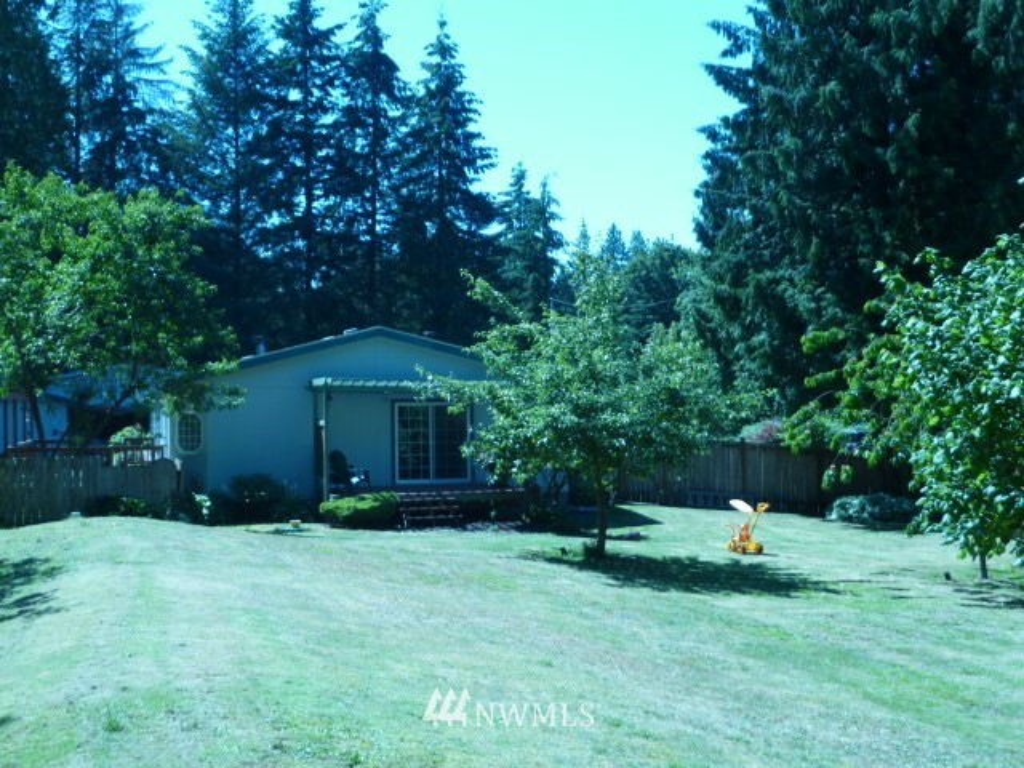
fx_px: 1302
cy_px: 384
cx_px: 512
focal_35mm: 44
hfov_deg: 42.9
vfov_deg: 32.9
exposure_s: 1/250
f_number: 3.7
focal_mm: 7.3
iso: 80
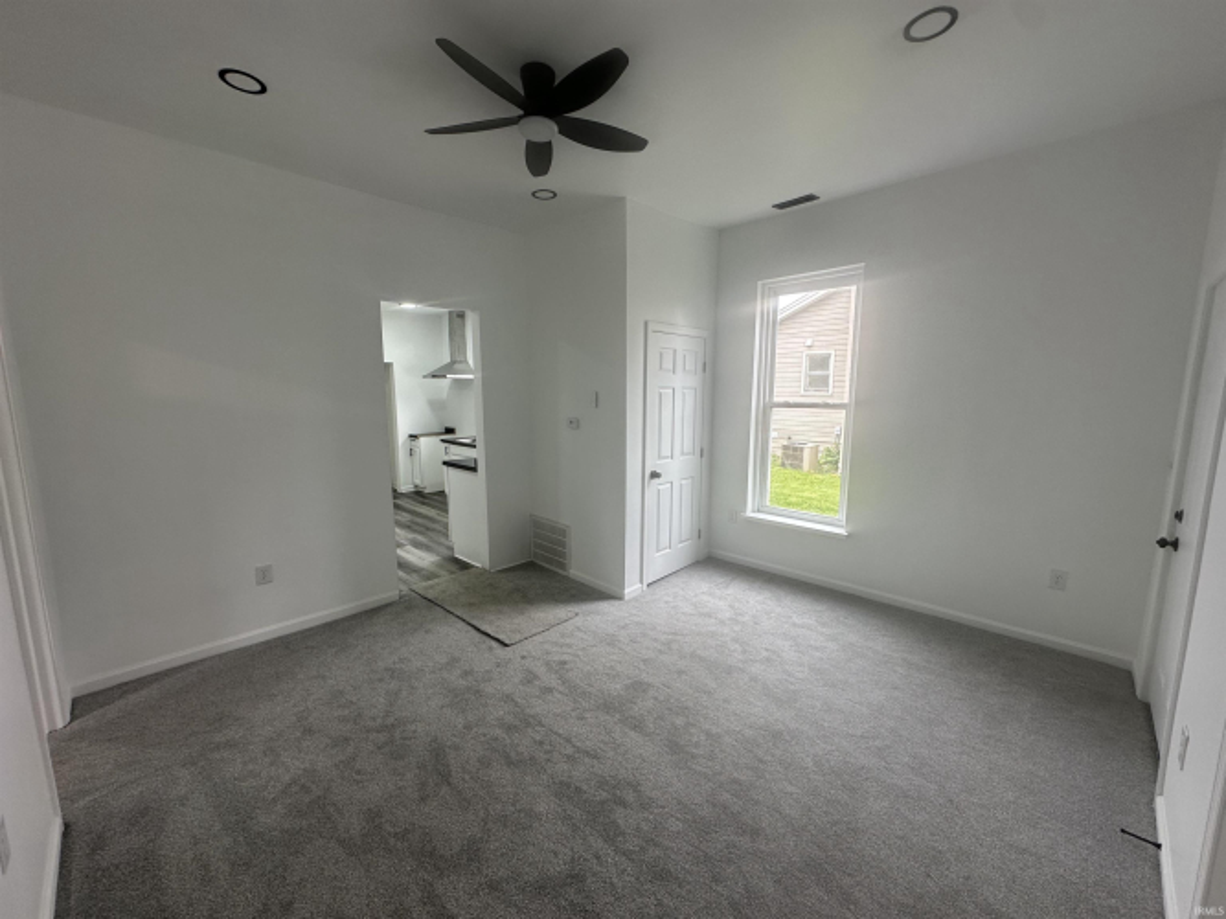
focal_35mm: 14
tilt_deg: -7.2
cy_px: 460
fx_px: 496
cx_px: 613
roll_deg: -0.2
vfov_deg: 85.7
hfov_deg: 102.1
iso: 64
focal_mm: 2.22
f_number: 2.2
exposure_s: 1/120
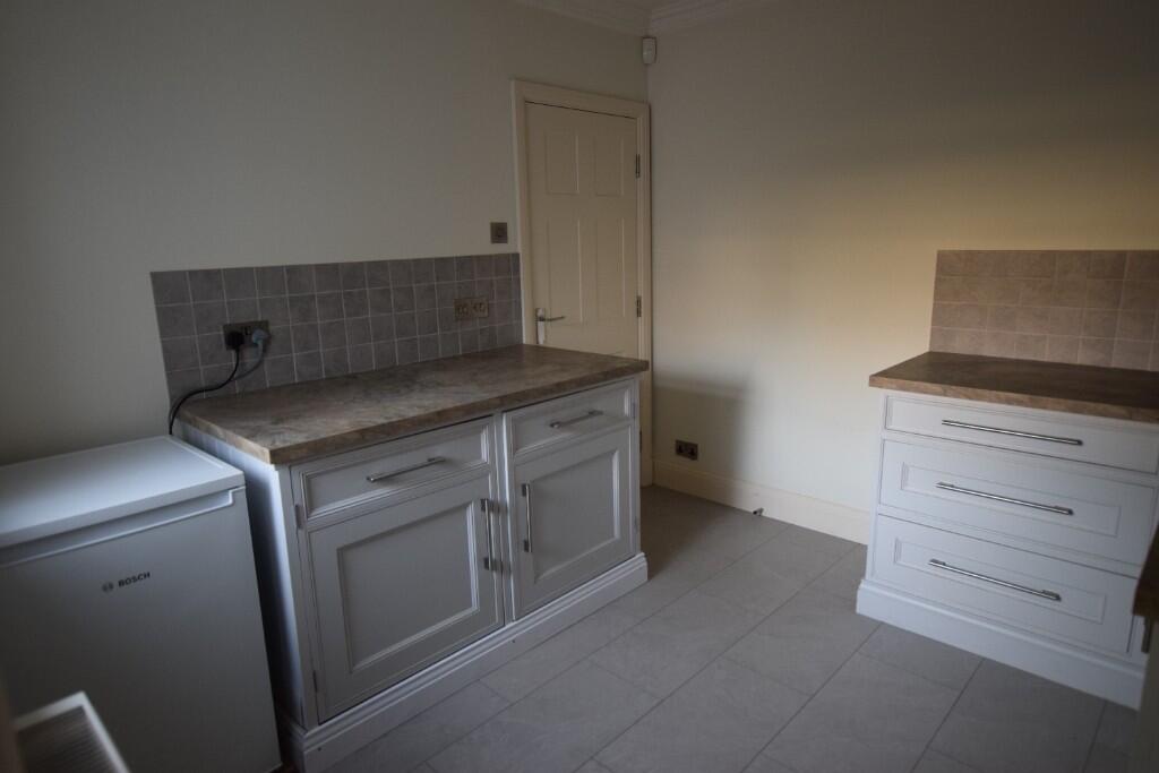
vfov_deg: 59.5
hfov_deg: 81.2
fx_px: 676
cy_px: 386
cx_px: 580
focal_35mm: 21
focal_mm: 14
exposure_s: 1/60
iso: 500
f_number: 4
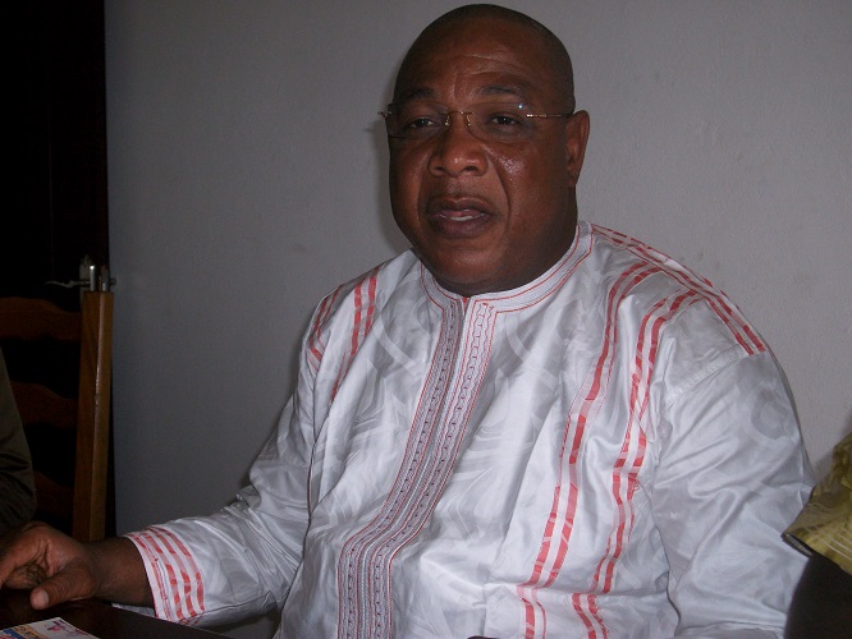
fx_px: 1206
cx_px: 426
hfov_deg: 38.9
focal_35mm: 49
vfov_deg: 29.7
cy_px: 320
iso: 150
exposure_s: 1/63.2
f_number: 3.6
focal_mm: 8.8
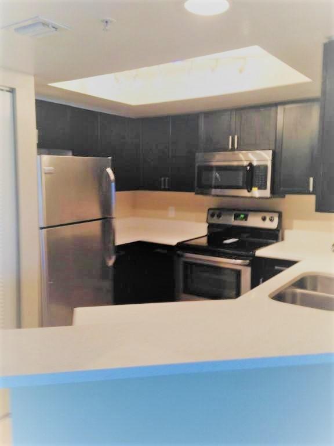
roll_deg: -0.9
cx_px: 167
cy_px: 223
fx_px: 425
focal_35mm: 33
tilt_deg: -3.7
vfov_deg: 55.4
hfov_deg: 42.9
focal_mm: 4.12
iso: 64
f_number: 2.4
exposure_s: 1/20
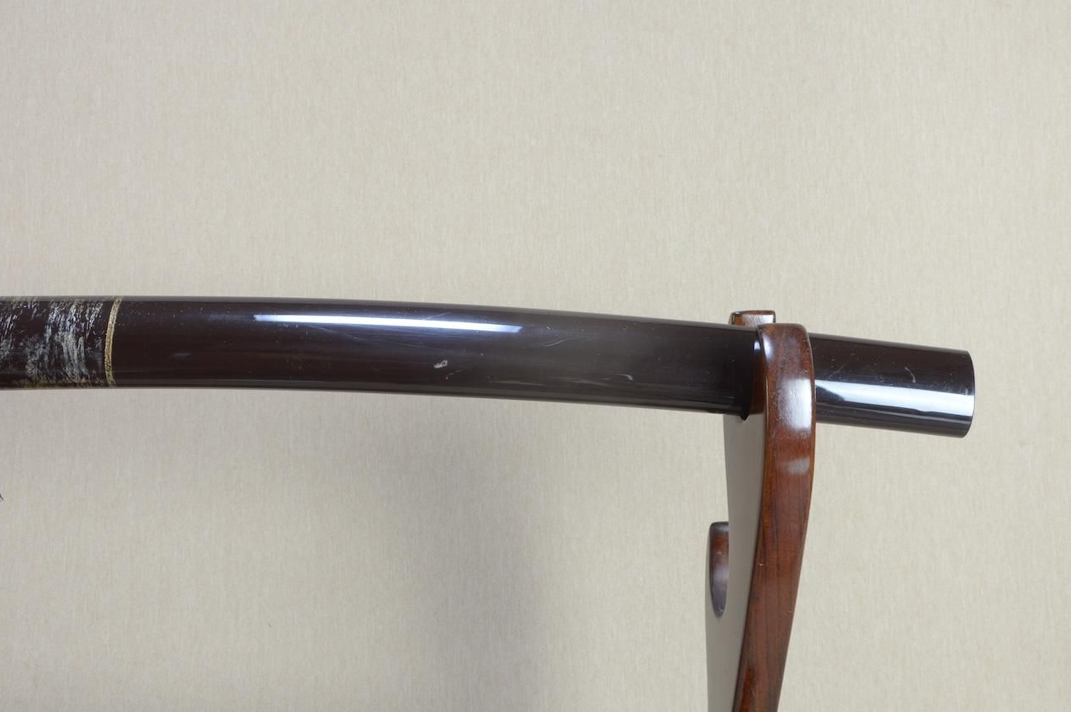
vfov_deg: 39.9
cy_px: 323
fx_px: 981
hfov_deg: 57.2
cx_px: 570
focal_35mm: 33
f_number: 11
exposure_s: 1/1.6
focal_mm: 20
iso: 400
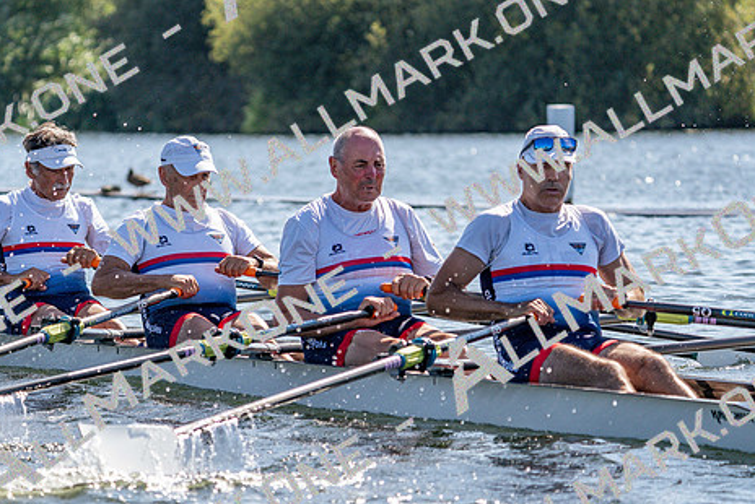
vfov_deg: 5.5
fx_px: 5246
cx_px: 309
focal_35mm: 250
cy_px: 261
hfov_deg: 8.2
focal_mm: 200
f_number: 5.6
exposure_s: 1/2000
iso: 400
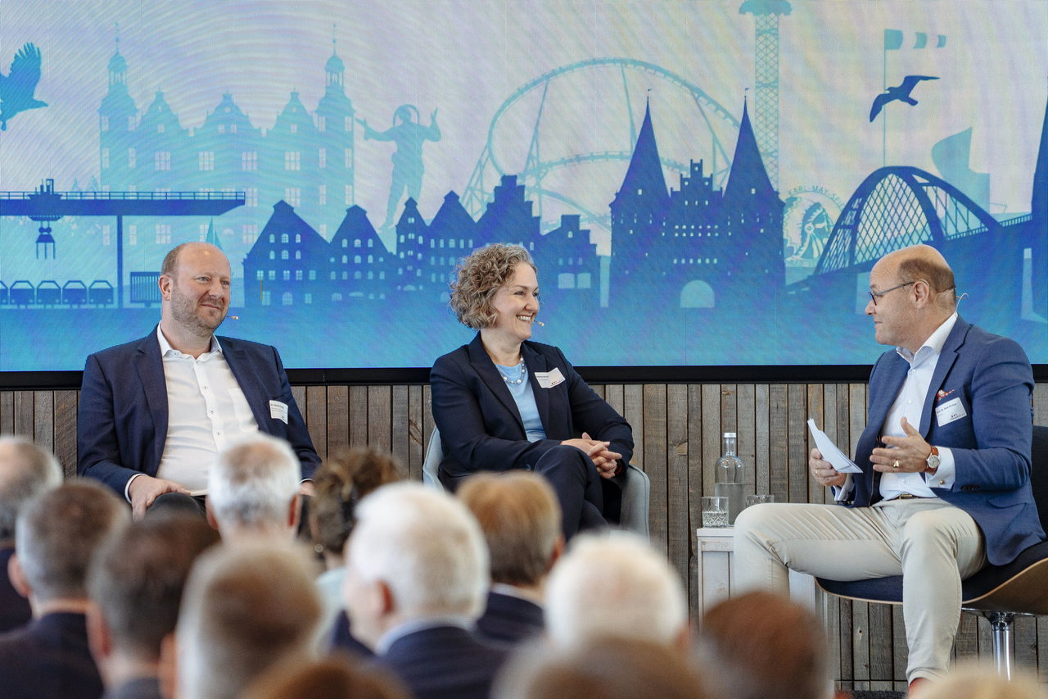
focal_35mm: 231
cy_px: 301
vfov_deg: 5.9
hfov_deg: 8.9
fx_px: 6730
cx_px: 447
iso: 640
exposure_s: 1/200
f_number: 4
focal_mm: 200
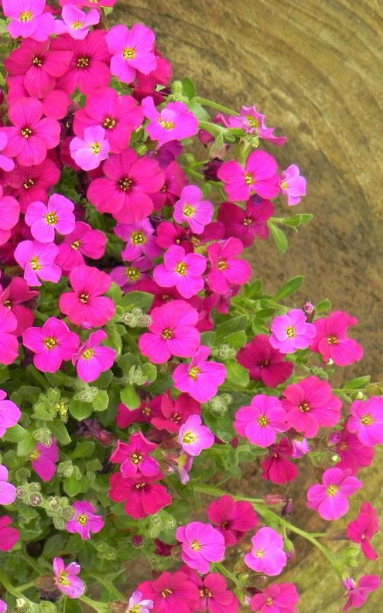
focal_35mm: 107
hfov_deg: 12.1
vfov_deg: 19.5
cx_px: 0
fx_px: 1789
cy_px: 307
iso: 160
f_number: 4.5
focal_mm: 13.4
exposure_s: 1/200
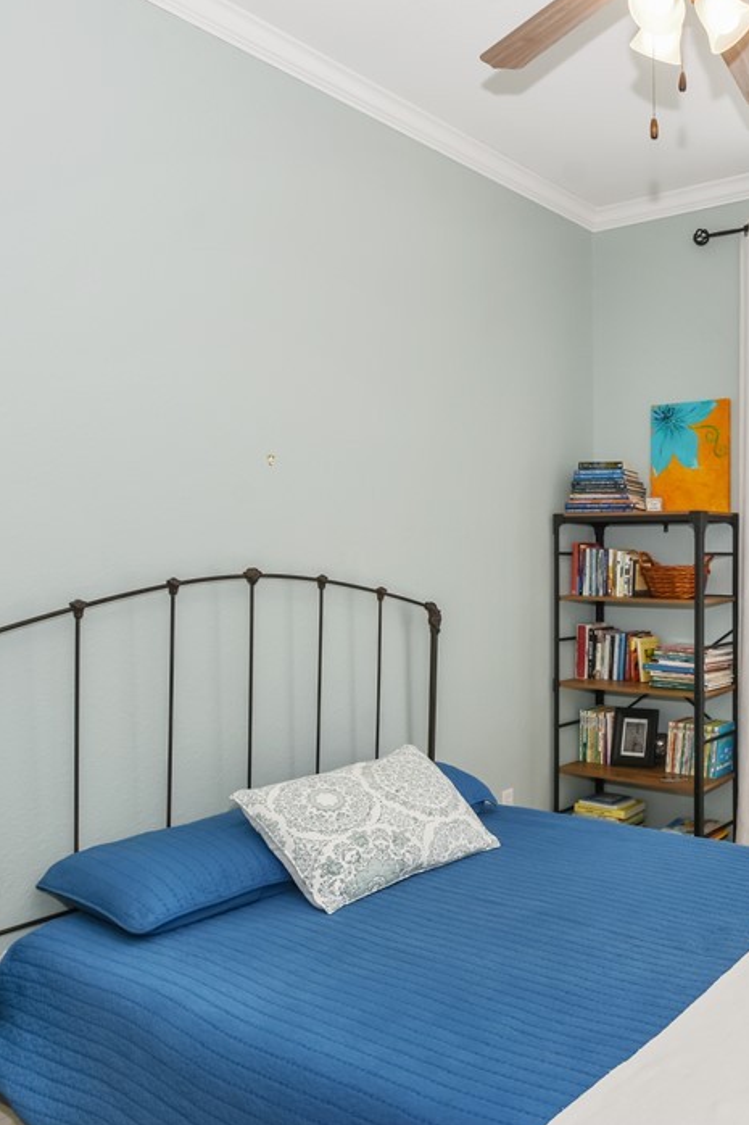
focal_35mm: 28
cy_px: 567
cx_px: 615
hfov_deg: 43.8
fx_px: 874
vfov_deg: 65.5
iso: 100
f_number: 8
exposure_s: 1/40
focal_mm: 12
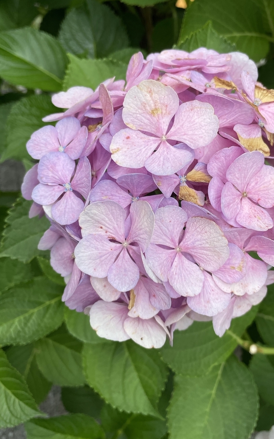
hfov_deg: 38.2
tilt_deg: -57.3
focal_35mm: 33
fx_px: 394
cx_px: 164
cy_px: 214
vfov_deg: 58.1
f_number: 1.6
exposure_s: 1/643
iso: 32
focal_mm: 4.2
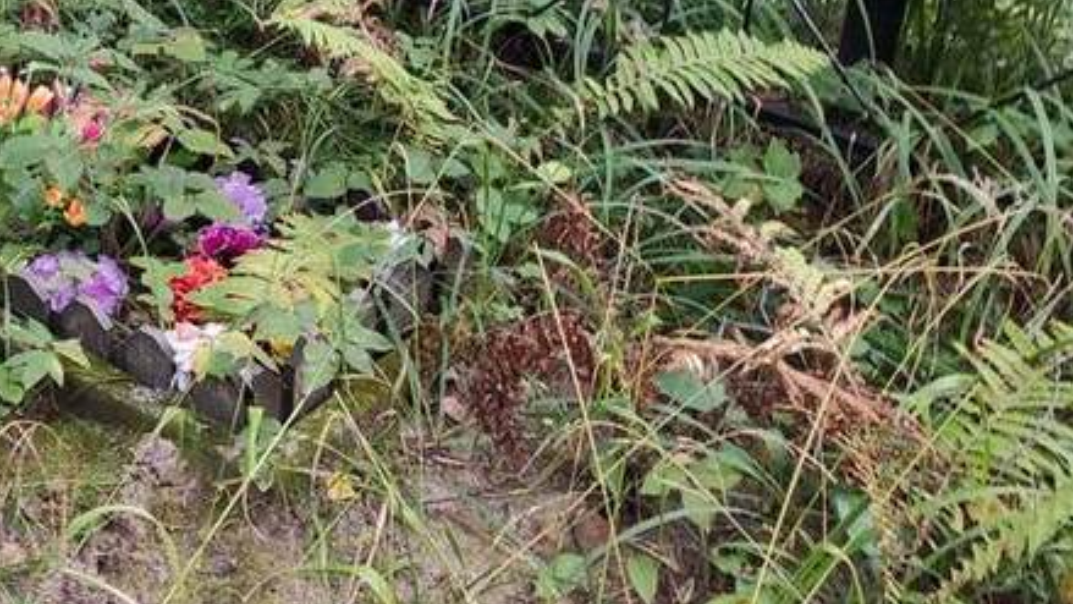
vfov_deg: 17.6
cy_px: -59
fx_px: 1878
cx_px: 98
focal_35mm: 66
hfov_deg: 30.4
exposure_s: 1/50
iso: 191
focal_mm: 4.77
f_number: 1.75
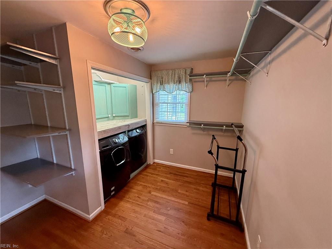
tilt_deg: -10.0
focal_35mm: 14
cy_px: 124
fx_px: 134
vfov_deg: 85.7
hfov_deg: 102.1
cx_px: 166
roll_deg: +0.0
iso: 320
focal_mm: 2.22
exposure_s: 1/60
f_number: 2.2
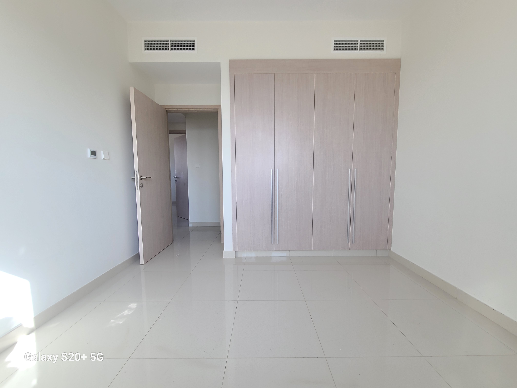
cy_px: 194
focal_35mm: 13
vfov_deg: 89.9
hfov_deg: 106.2
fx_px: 194
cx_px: 258
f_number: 2.2
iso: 64
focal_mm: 2.2
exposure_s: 1/60
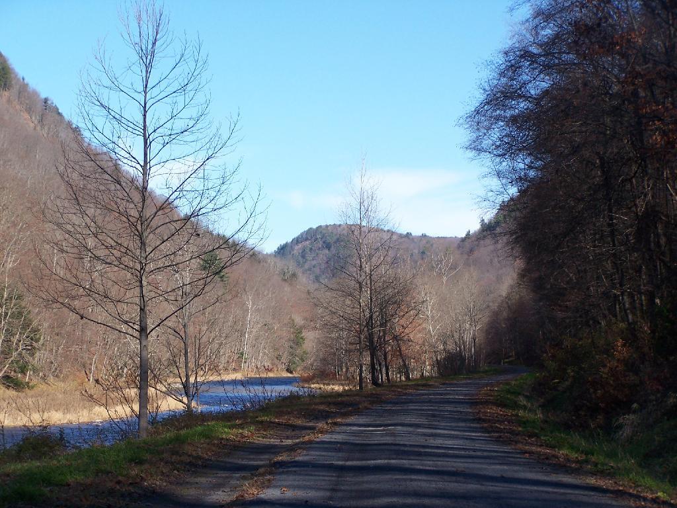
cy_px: 254
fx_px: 2054
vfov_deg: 14.1
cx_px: 338
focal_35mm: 105
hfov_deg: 18.7
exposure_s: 1/1000
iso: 100
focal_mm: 17.5
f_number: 3.2
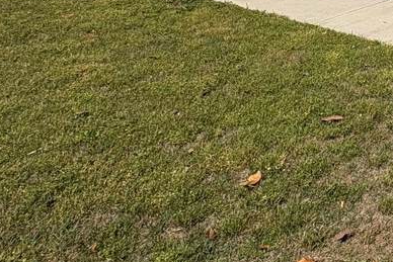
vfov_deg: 22.4
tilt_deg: +1.0
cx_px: 530
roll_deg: -0.7
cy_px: -145
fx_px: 524
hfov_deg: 30.7
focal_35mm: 48
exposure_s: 1/3106
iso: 50
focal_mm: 2.22
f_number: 2.2
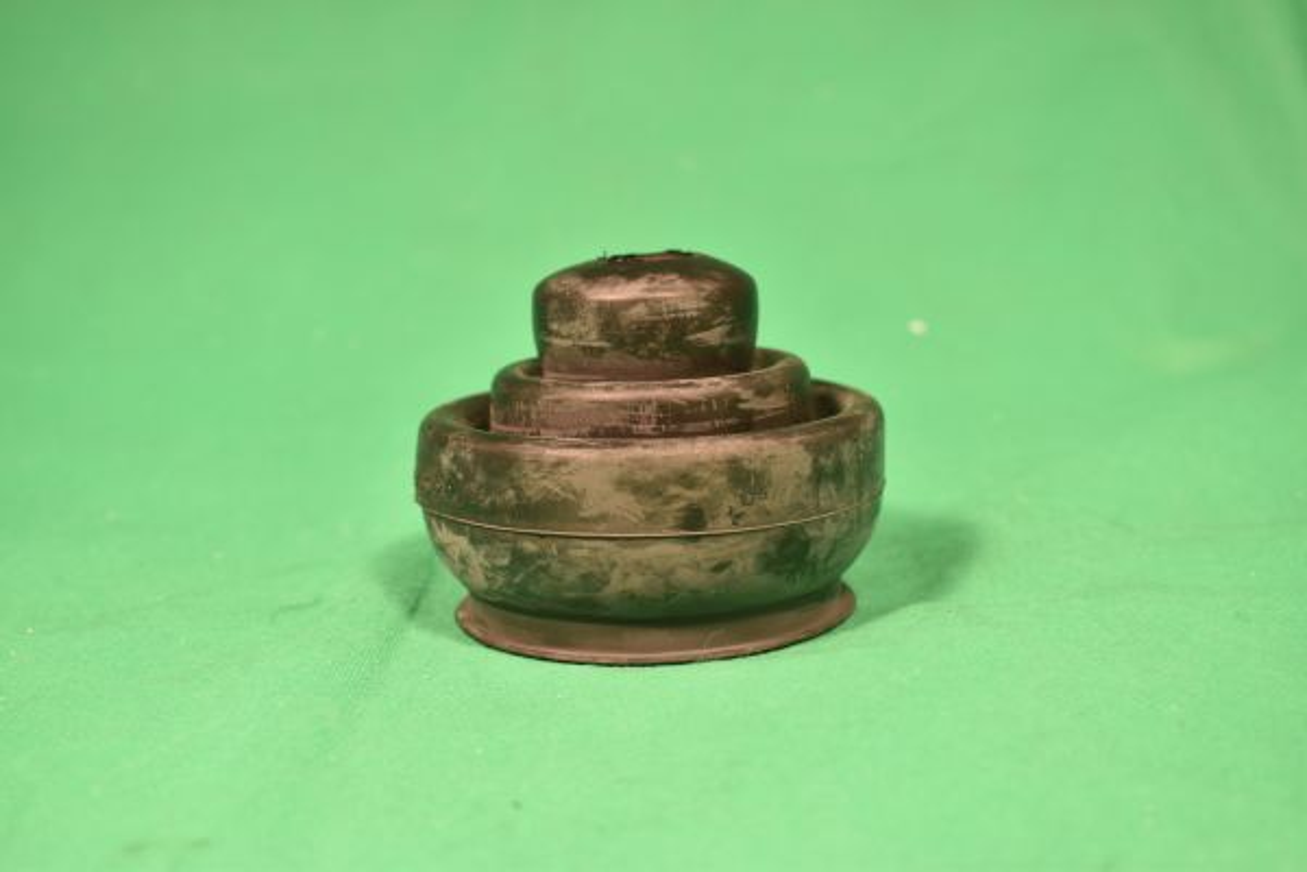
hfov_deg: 38.9
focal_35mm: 51
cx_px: 654
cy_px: 436
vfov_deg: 26.5
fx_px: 1851
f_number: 5.6
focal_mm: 34
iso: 100
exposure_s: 1/50
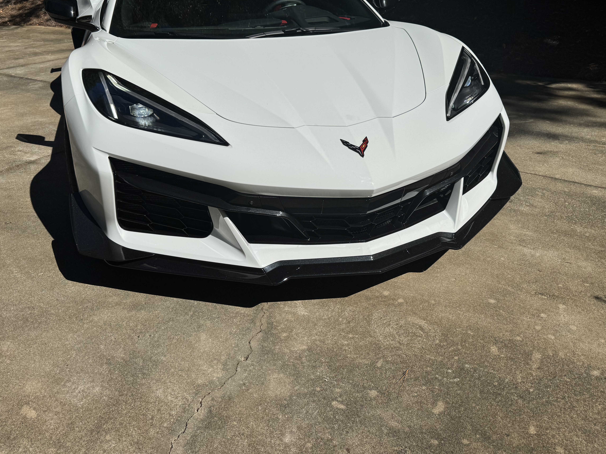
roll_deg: +1.8
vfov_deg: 46.6
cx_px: 291
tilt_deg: -23.9
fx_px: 525
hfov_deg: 59.9
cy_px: 187
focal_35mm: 30
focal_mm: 6.76
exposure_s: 1/12346
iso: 80
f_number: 1.78
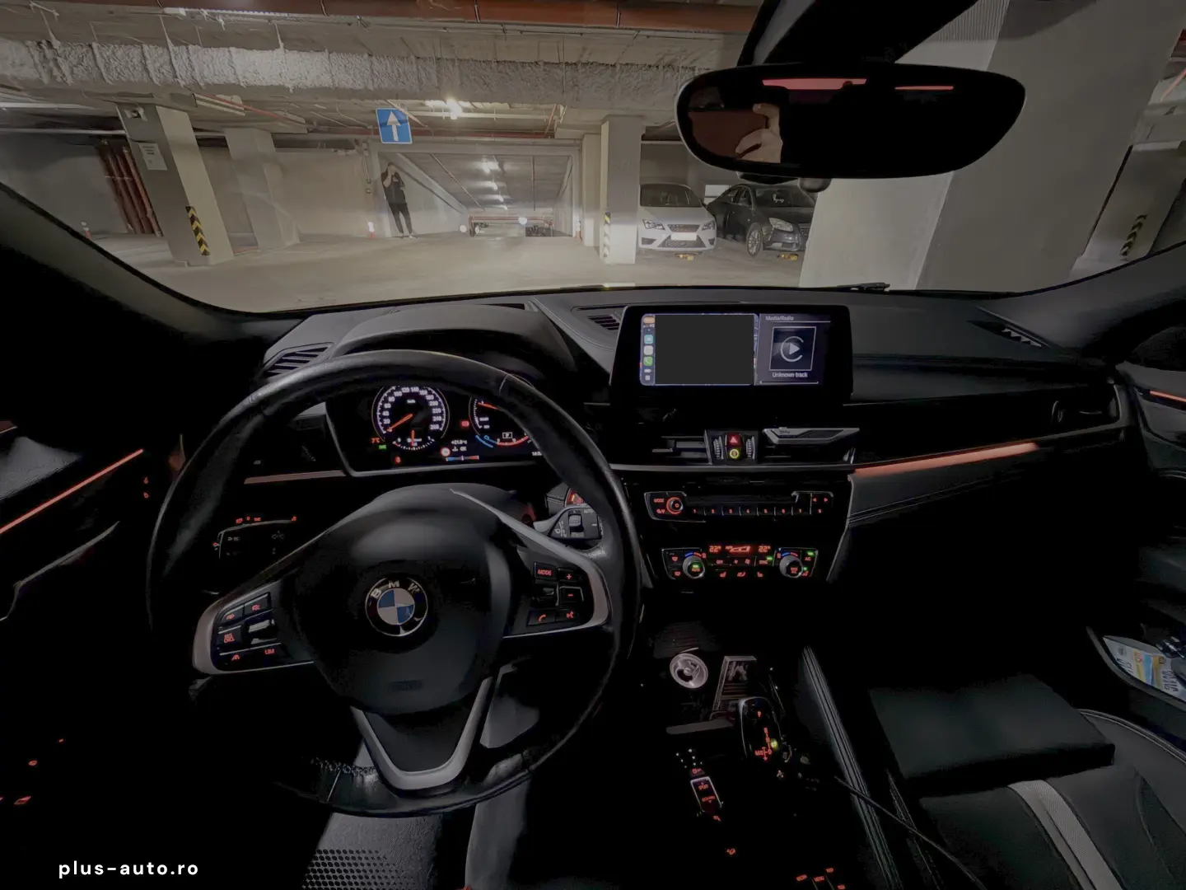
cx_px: 593
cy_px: 445
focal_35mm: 14
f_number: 2.2
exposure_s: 1/8
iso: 1250
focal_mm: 2.22
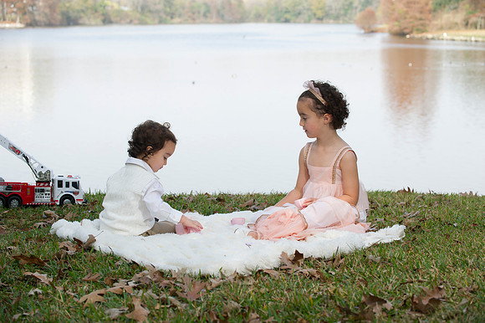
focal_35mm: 90
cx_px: 242
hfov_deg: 22.6
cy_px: 162
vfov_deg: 15.2
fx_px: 1212
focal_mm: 90
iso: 200
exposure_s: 1/320
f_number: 5
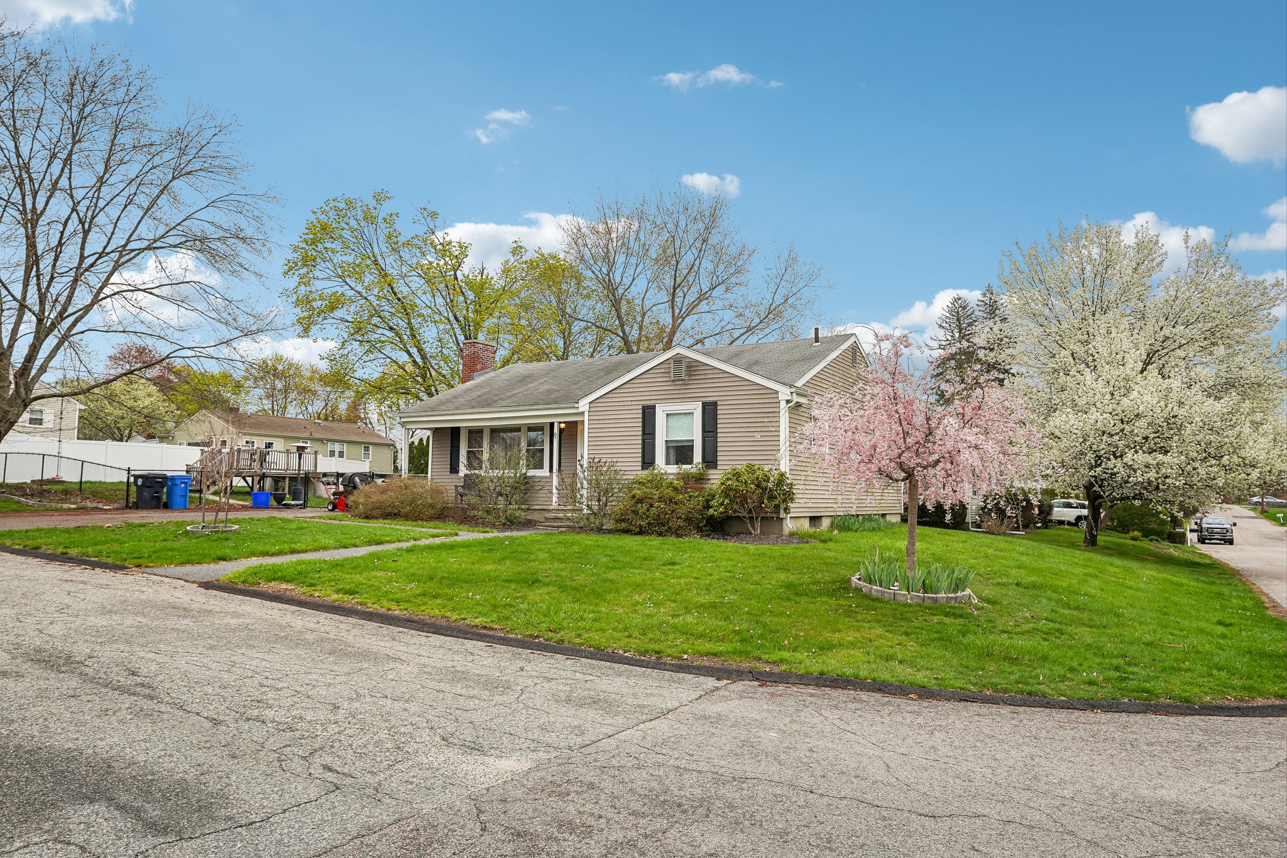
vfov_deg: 53.1
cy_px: 429
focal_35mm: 24
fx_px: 858
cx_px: 644
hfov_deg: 73.7
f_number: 8
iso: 100
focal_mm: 24
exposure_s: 1/30
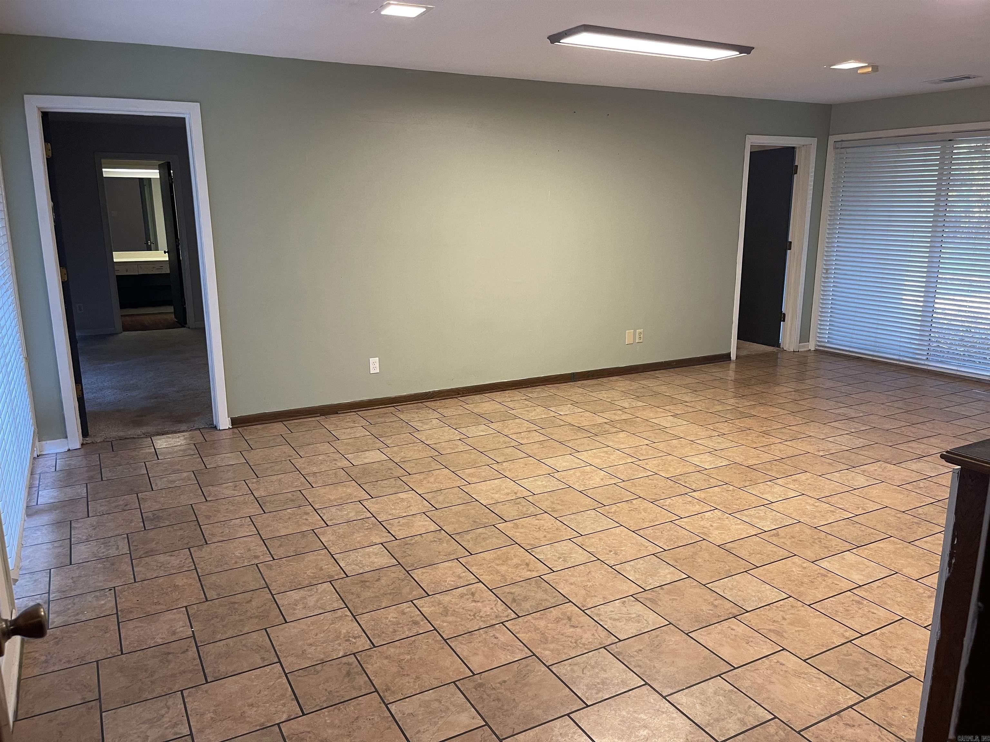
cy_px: 371
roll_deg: +0.6
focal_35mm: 25
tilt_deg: -12.5
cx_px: 495
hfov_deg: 69.4
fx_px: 715
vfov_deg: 54.9
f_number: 1.6
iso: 100
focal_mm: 5.1
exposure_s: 1/60
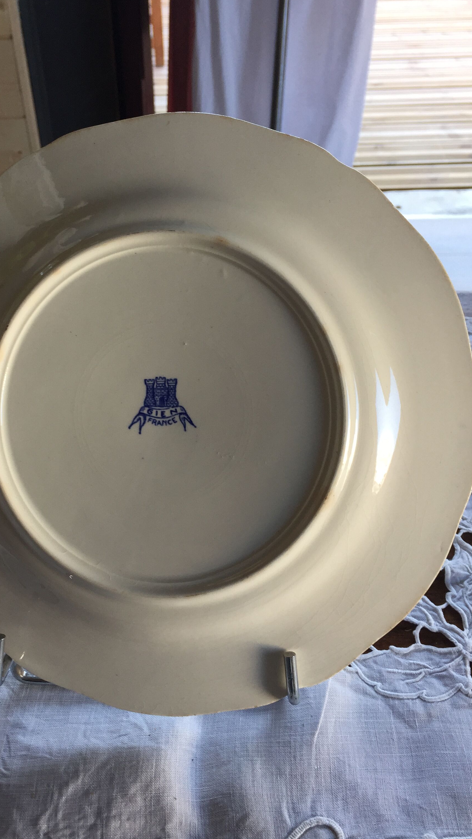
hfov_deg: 34.4
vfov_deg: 58.0
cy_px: 390
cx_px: 172
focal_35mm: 34
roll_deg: +2.2
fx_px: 757
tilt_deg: -42.9
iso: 50
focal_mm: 4.15
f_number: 2.2
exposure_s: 1/100
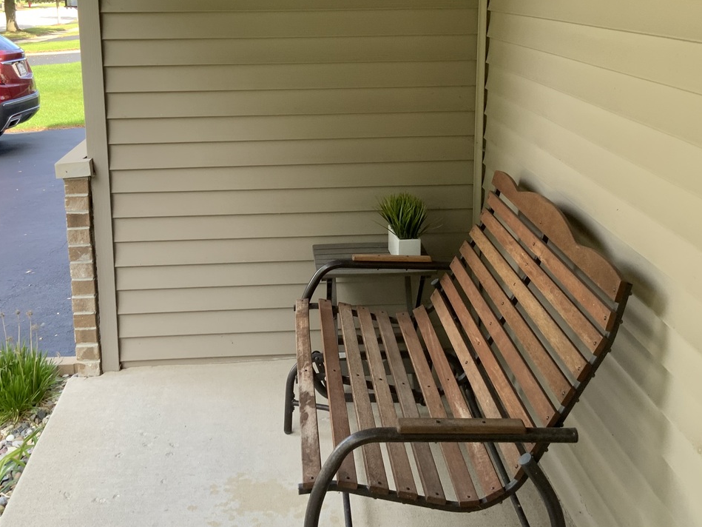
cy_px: 155
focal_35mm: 44
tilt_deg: -12.0
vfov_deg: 32.5
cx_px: 344
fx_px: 892
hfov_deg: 42.9
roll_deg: +1.0
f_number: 1.8
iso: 32
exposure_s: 1/122
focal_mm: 3
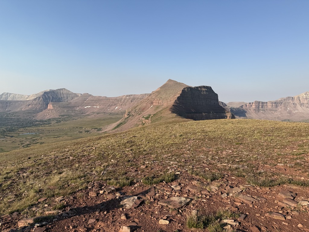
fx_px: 214
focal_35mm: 24
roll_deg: -0.1
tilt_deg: -5.0
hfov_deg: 71.6
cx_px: 154
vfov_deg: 56.8
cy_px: 116
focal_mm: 6.76
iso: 80
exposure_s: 1/3584
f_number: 1.78
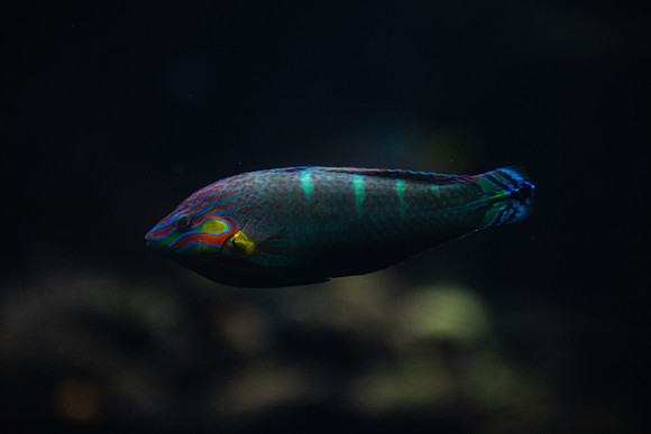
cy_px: 217
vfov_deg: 19.5
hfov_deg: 28.8
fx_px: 1266
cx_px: 326
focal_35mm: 70
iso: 8000
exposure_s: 1/3200
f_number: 3.2
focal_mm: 70
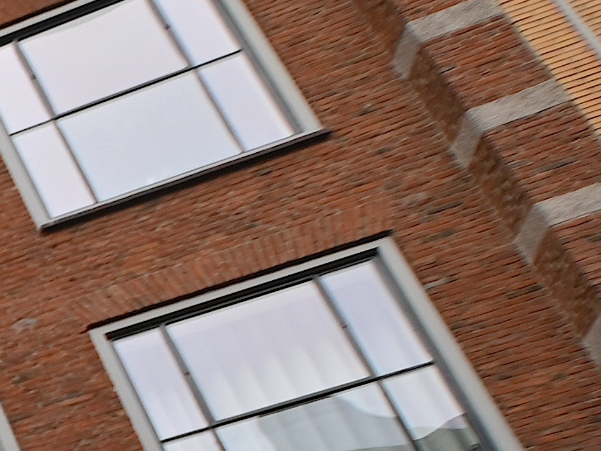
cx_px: -1088
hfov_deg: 12.5
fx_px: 1441
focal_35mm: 83
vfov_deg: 13.8
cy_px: 1013
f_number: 5.6
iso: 160
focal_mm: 10
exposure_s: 1/250
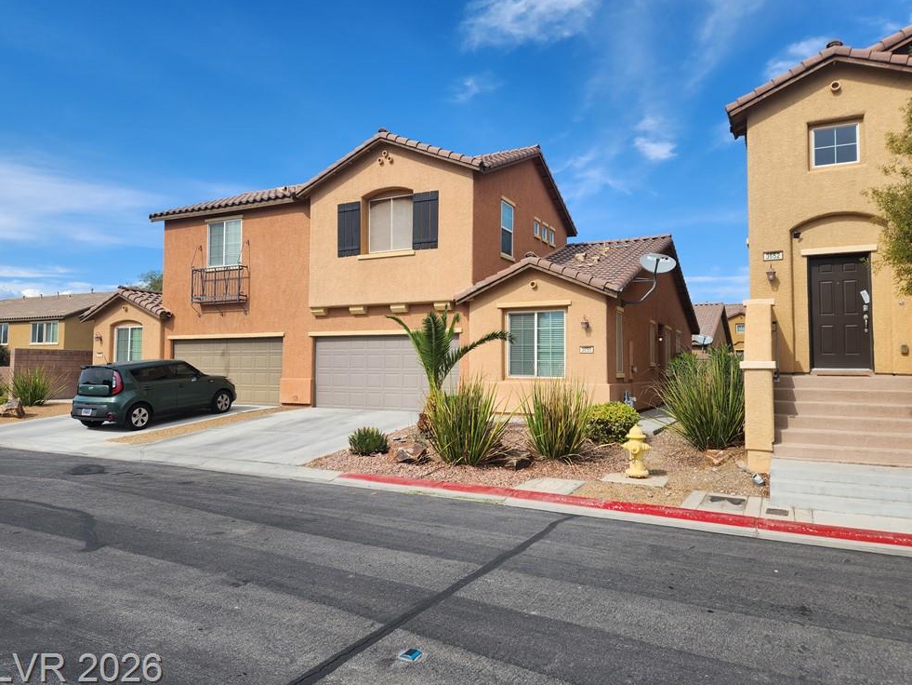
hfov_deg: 71.6
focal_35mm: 24
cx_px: 460
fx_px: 632
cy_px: 339
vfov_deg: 56.8
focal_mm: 5.4
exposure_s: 1/1318
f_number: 1.8
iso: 20
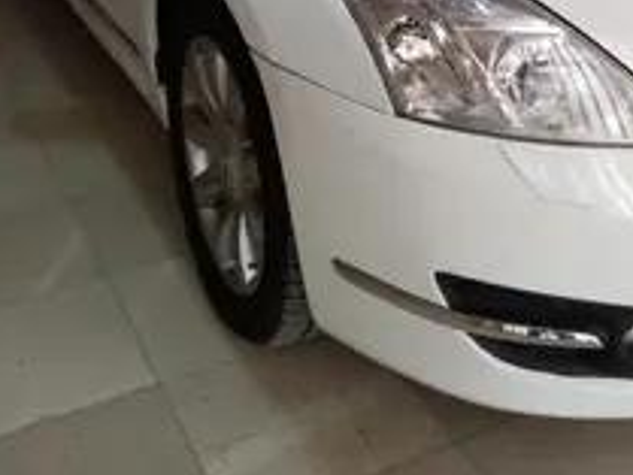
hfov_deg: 32.5
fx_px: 1025
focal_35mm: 56
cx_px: 575
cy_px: -27
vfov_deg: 24.6
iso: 430
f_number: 1.8
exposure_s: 1/33.3
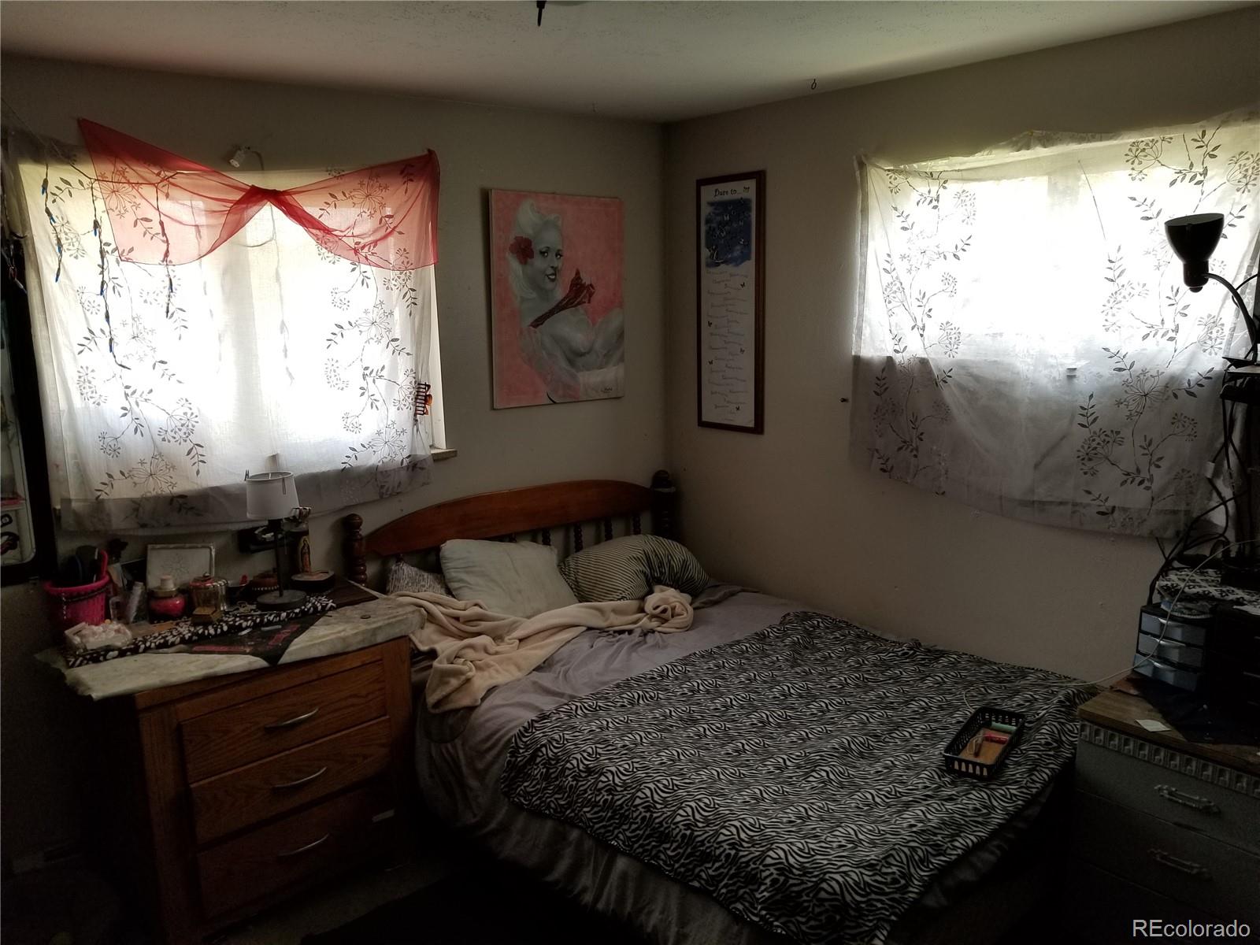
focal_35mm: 26
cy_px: 472
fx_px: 946
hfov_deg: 67.3
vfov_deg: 53.1
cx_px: 630
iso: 125
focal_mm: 4.25
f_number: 1.7
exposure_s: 1/100
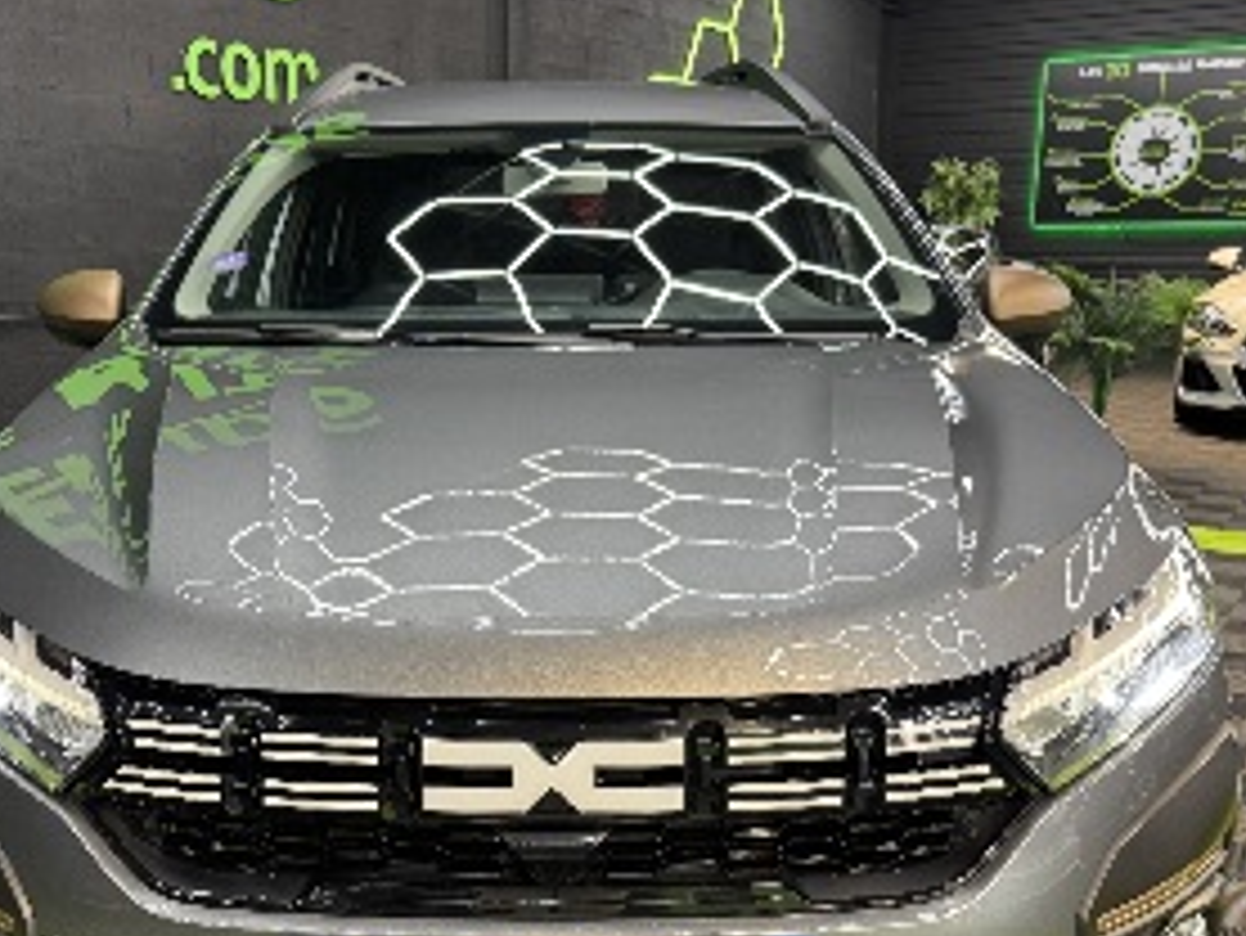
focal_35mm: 36
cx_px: 540
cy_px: 612
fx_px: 1296
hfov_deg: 51.2
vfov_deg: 39.3
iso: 160
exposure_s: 1/93
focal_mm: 6.76
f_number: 1.78
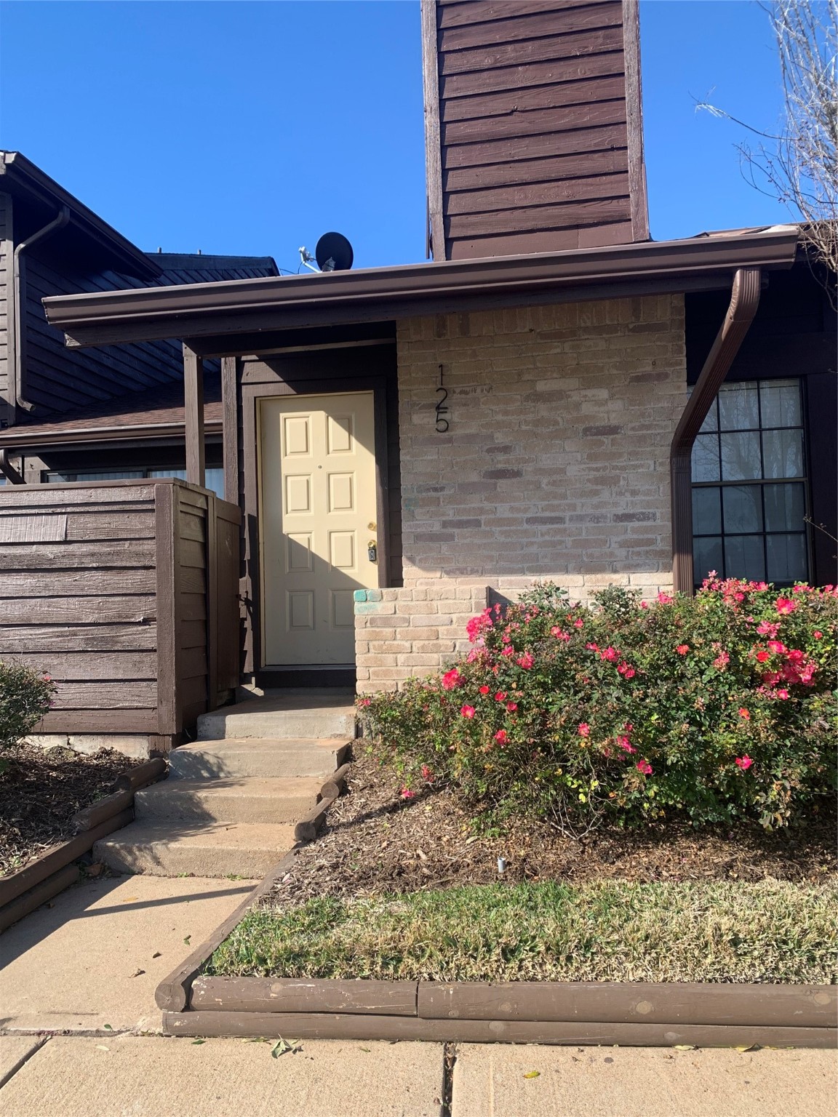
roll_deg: +0.0
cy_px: 558
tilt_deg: +3.0
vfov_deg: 67.3
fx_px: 839
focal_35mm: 26
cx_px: 419
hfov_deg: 53.1
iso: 25
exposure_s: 1/928
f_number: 1.8
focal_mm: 4.25
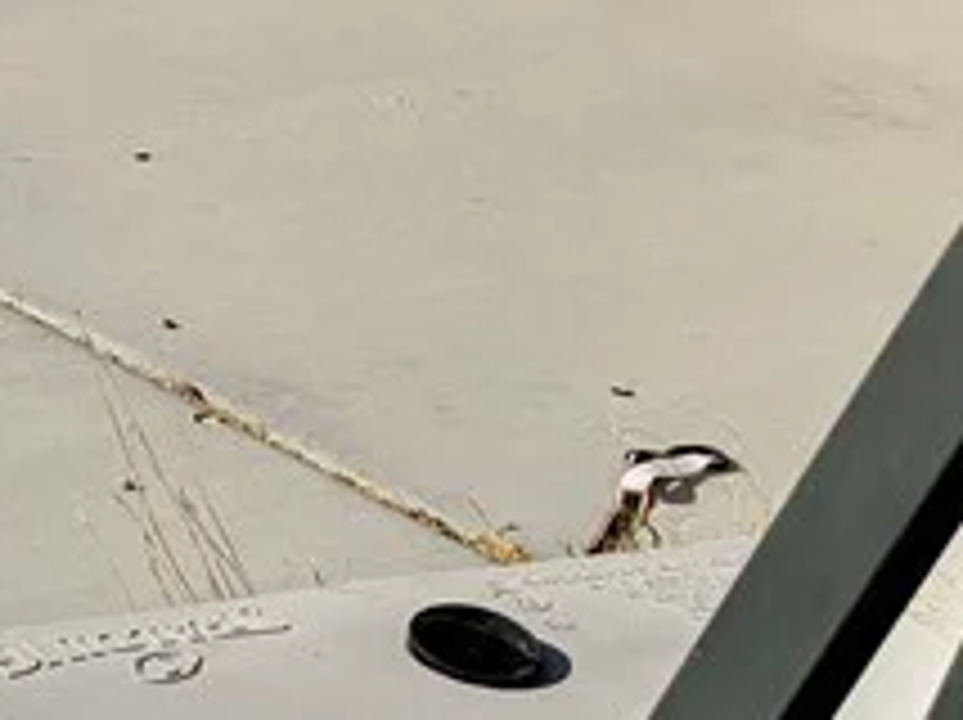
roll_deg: +0.3
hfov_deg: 14.3
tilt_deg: -8.7
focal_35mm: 115
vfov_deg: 11.8
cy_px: -594
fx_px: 3196
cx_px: -976
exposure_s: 1/10309
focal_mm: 6.76
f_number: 1.78
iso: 80
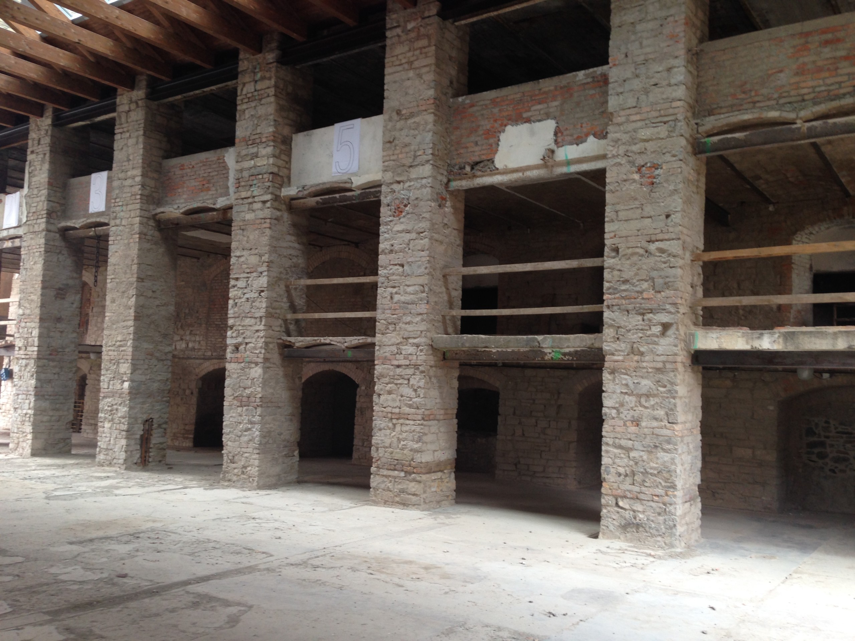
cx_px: 428
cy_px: 320
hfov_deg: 55.4
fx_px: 815
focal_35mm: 33
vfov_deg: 42.9
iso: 64
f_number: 2.4
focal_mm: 4.12
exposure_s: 1/20
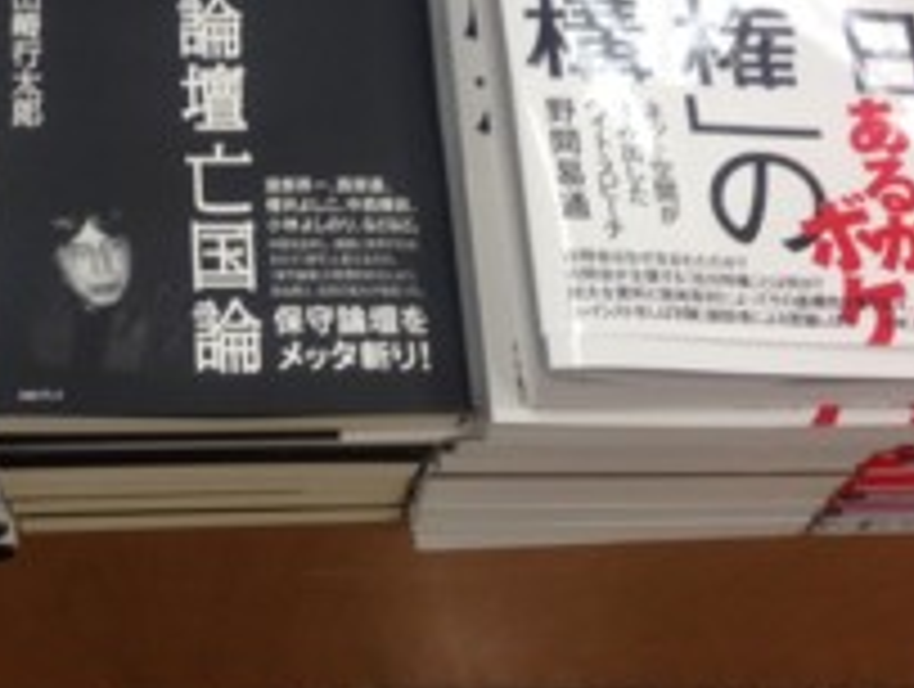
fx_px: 1931
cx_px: 126
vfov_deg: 20.1
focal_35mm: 73
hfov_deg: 25.9
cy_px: 175
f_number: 2.4
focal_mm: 4.13
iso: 64
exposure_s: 1/60
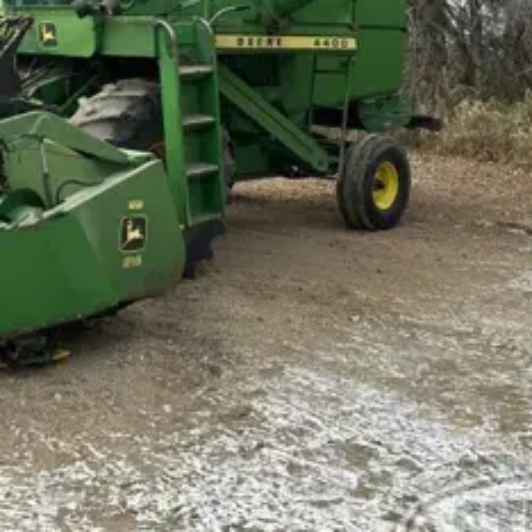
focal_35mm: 58
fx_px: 1008
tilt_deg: -0.7
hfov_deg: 28.6
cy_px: 77
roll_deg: -1.4
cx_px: 73
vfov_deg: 28.7
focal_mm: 6.86
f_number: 1.78
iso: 80
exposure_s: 1/564
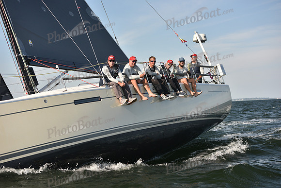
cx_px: 140
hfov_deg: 27.0
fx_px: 586
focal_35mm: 75
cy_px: 94
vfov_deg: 18.2
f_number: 4
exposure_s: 1/800
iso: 250
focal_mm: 75
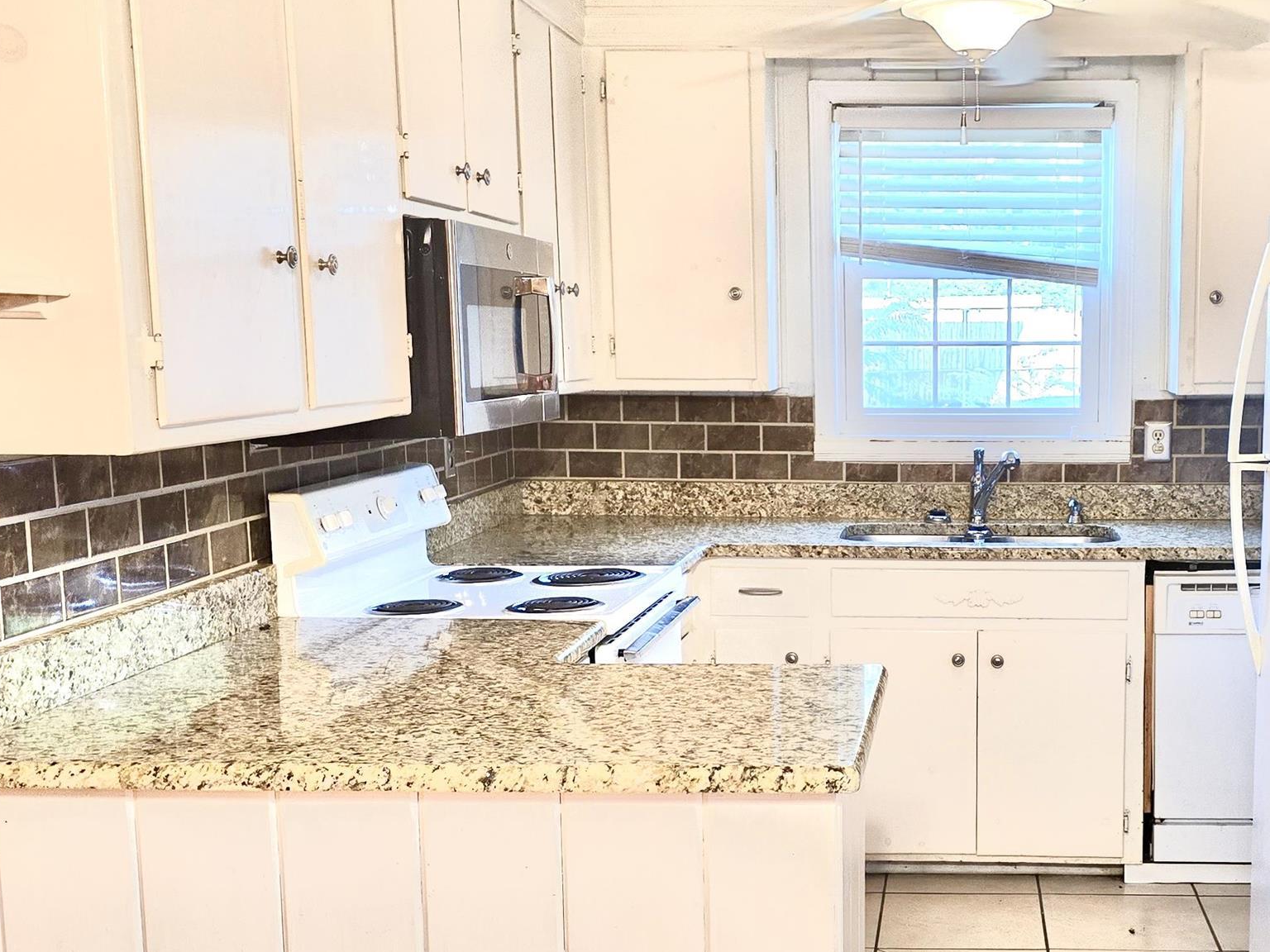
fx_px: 1688
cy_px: 580
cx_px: 927
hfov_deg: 40.3
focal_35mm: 46
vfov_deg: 31.4
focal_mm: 6.3
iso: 250
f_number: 1.7
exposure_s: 1/120
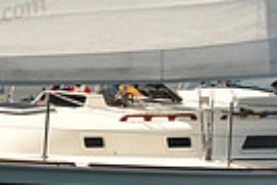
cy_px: 112
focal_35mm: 301
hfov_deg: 6.8
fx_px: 2316
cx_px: 154
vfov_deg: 4.6
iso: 250
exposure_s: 1/800
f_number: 5
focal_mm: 70
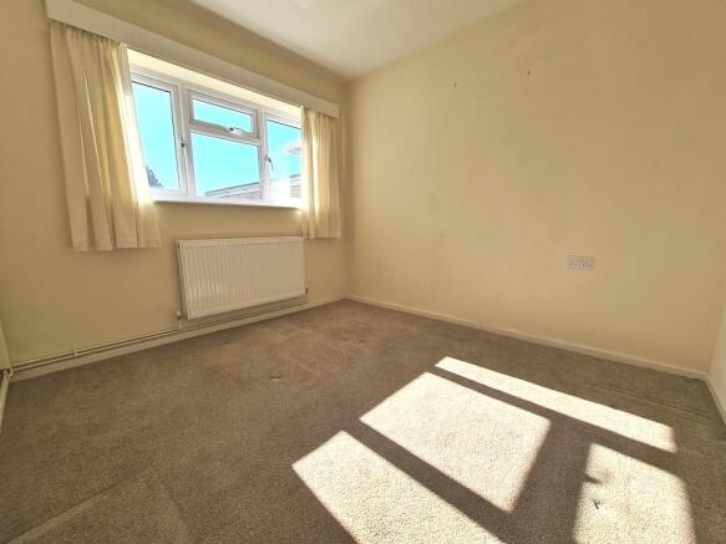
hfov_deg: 106.2
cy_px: 272
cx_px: 363
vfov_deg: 89.9
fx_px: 273
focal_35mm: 13
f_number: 2.2
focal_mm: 2.2
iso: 50
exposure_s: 1/458
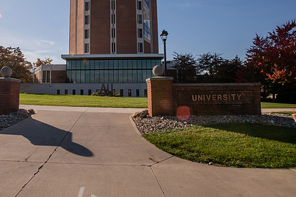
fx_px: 197
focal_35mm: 24
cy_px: 73
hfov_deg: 72.4
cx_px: 109
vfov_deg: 52.5
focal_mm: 17
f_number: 22
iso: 250
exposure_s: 1/160
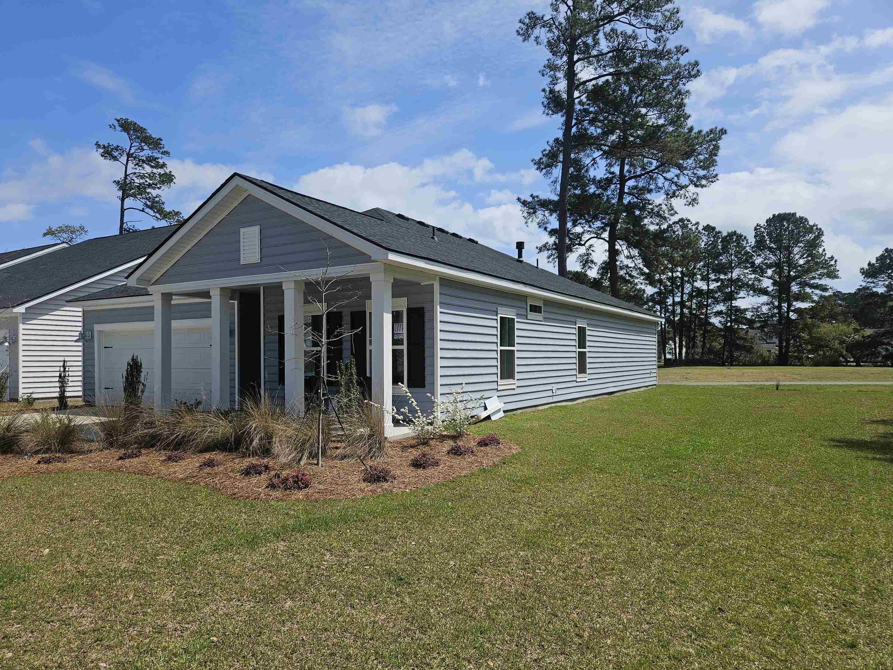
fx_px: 619
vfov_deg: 56.8
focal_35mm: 24
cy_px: 348
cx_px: 430
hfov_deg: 71.6
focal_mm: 5.4
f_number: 1.8
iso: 25
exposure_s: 1/2961
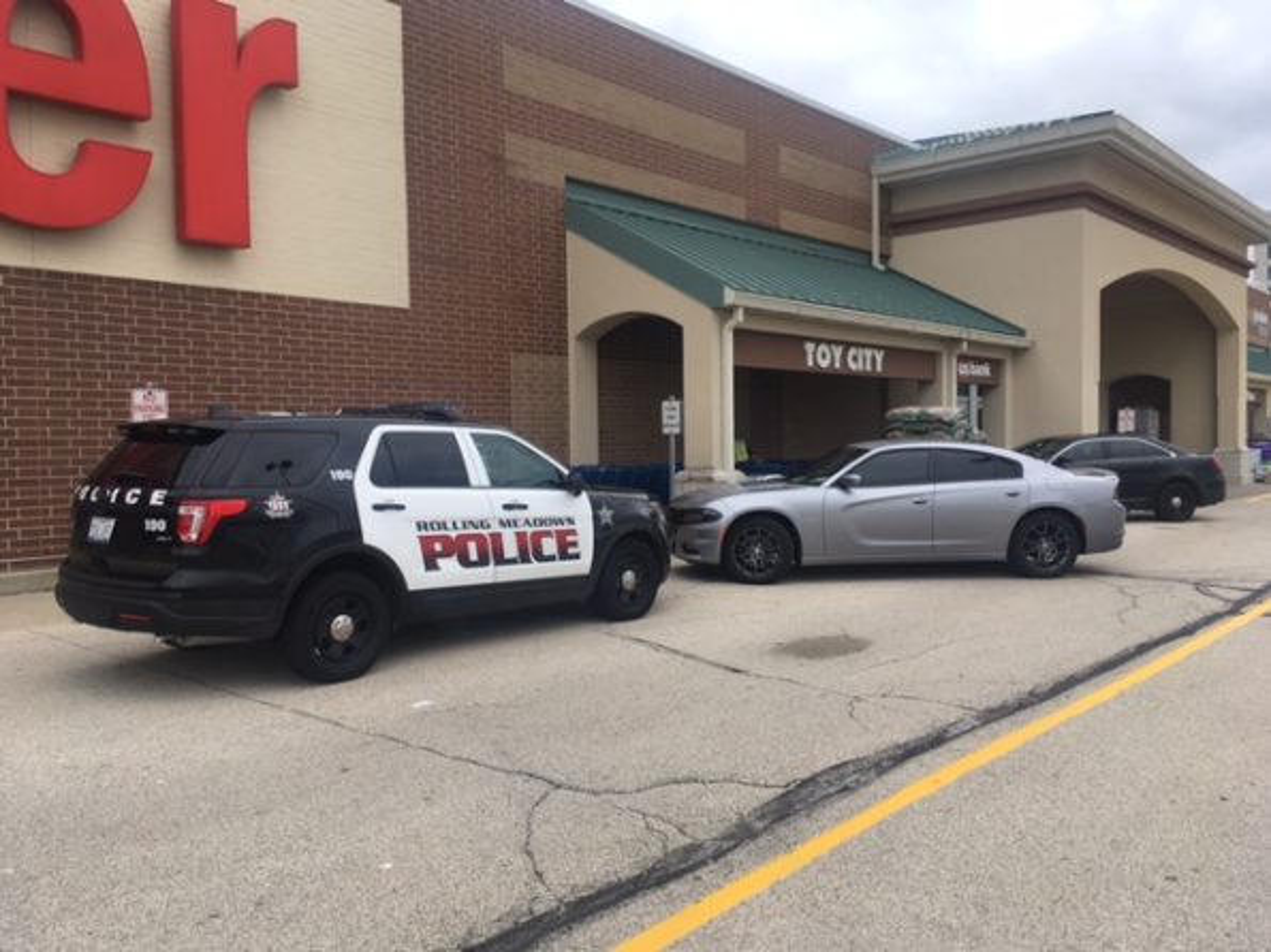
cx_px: 636
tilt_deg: -2.8
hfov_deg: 61.7
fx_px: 1065
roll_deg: +1.1
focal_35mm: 29
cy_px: 476
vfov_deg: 48.2
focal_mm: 4.15
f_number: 2.2
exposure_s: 1/591
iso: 25
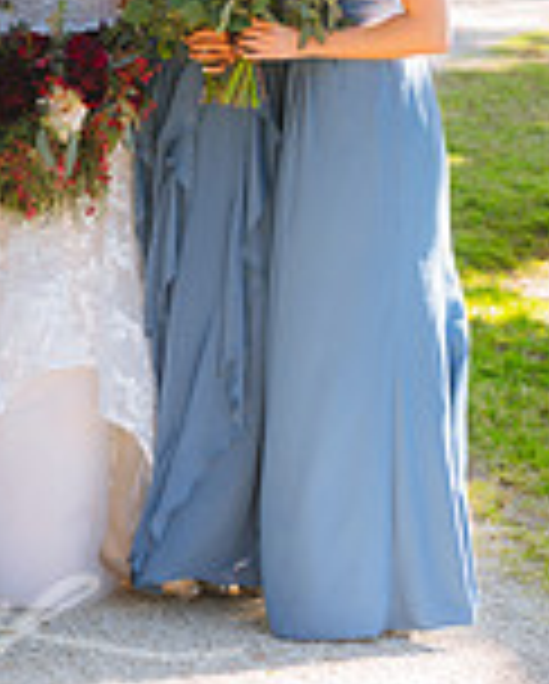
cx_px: -34
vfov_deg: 9.8
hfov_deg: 7.9
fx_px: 3932
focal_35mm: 194
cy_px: -122
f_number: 2.8
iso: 160
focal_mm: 70
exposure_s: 1/100
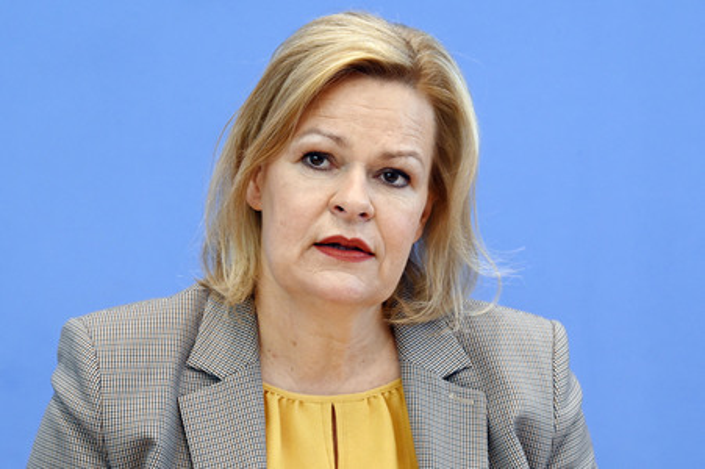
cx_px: 352
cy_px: 234
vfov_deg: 8.1
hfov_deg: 12.1
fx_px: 3327
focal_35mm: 170
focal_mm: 170
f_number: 9
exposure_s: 1/320
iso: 4000
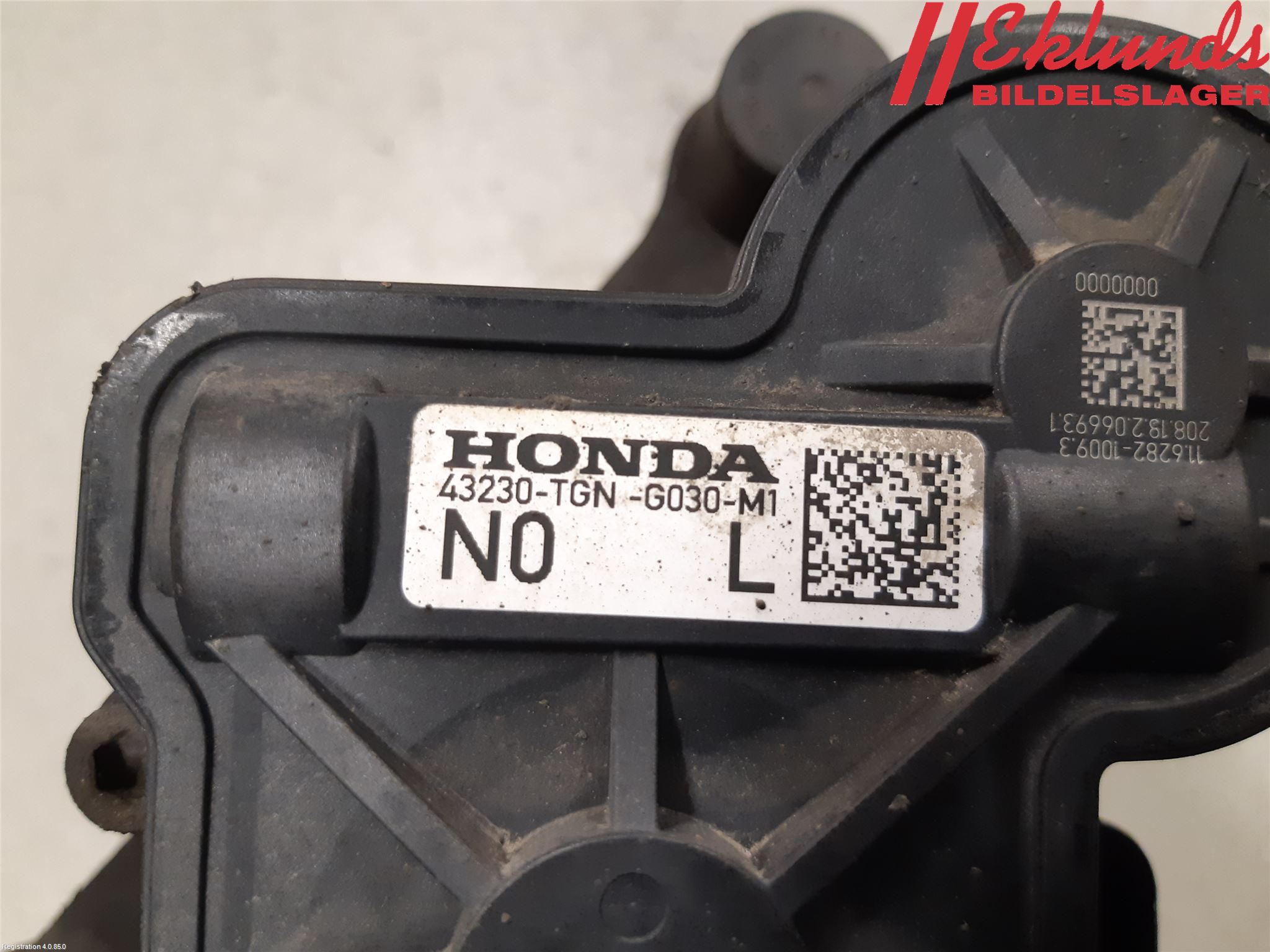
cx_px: 635
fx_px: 954
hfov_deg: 67.3
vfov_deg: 53.1
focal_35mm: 26
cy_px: 476
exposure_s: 1/50
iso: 200
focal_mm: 3.93
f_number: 1.7
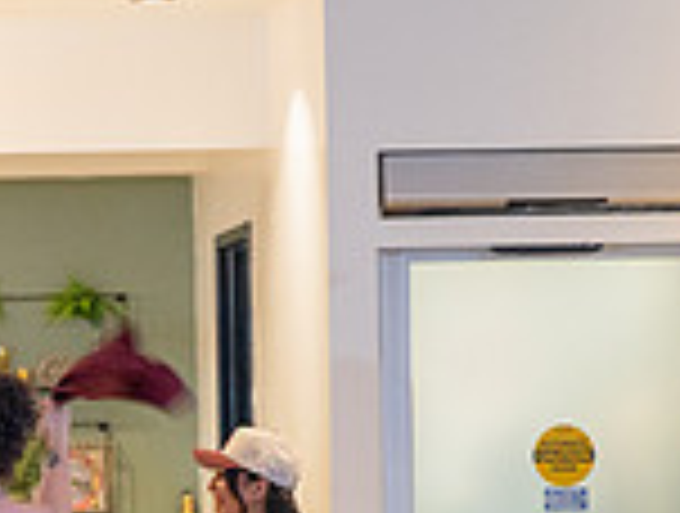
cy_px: 817
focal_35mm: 258
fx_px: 5080
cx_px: 72
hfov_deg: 7.6
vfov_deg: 5.7
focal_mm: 70
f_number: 2.8
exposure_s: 1/125
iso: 1600
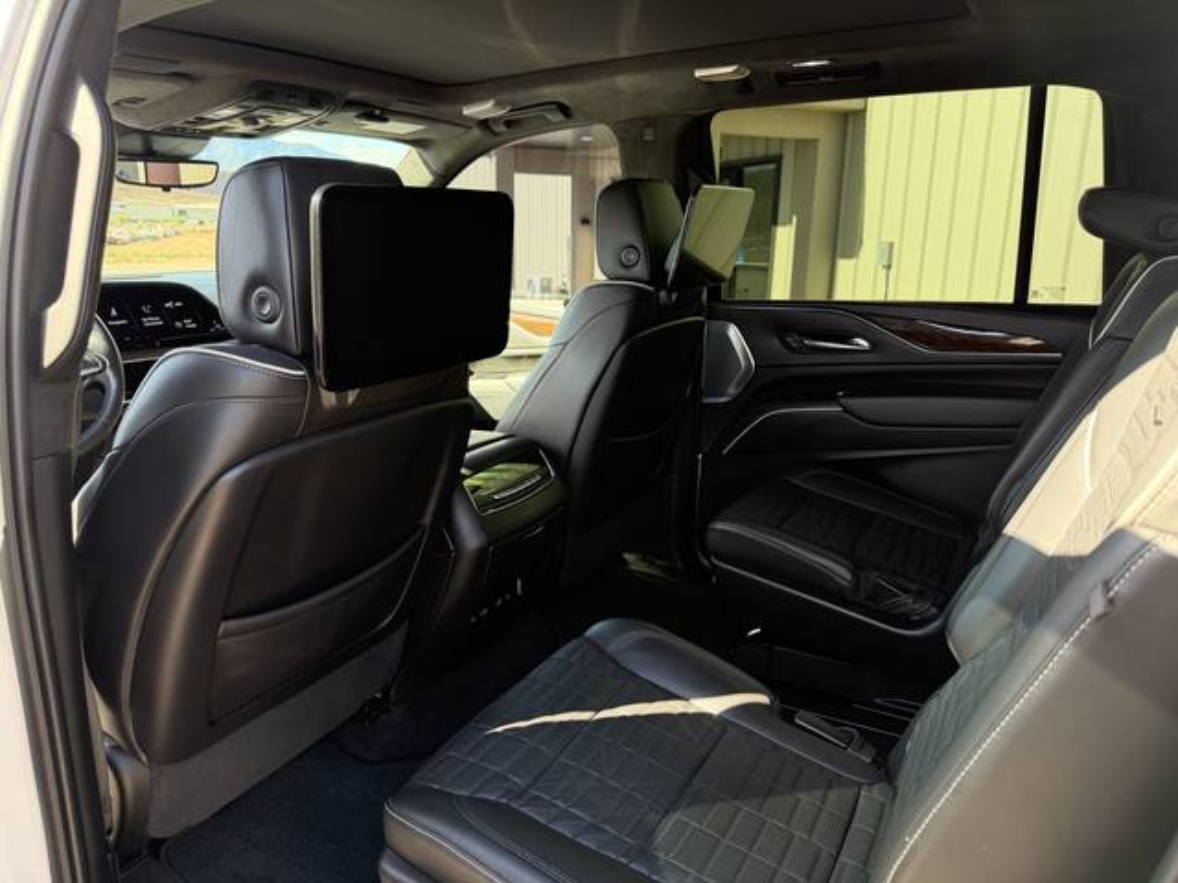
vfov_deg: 56.8
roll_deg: -0.4
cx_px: 589
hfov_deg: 71.6
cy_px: 442
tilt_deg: -13.8
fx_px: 817
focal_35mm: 24
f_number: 1.78
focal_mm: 6.76
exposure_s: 1/234
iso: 200
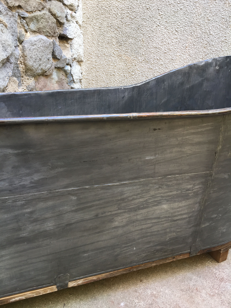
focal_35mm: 29
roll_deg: -0.5
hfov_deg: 48.2
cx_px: 116
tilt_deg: -20.5
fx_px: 258
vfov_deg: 61.7
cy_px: 154
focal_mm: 4.15
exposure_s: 1/50
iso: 32
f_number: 2.2
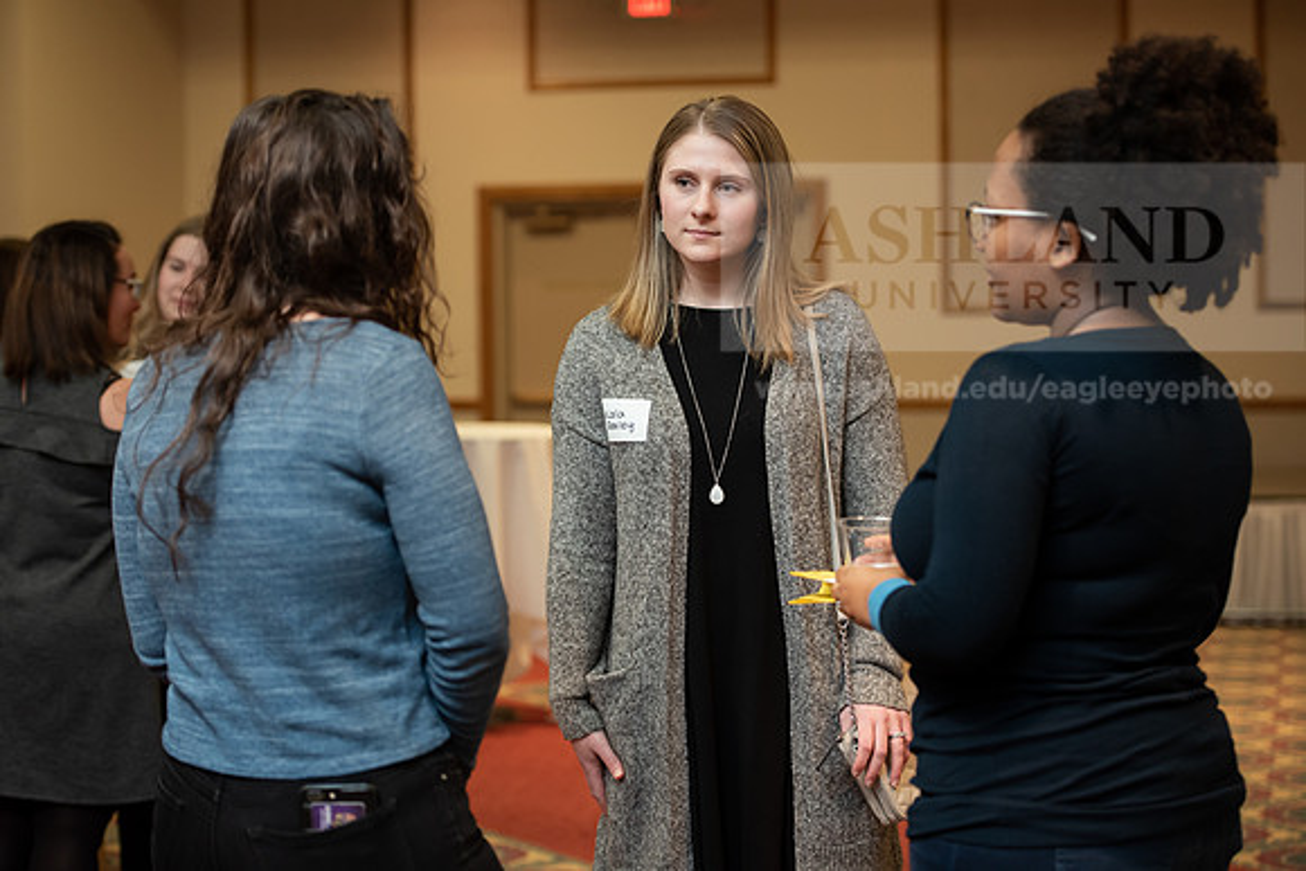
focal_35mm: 75
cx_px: 653
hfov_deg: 27.0
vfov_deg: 18.2
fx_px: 2721
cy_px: 436
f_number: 3.5
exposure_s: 1/200
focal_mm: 75
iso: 1600
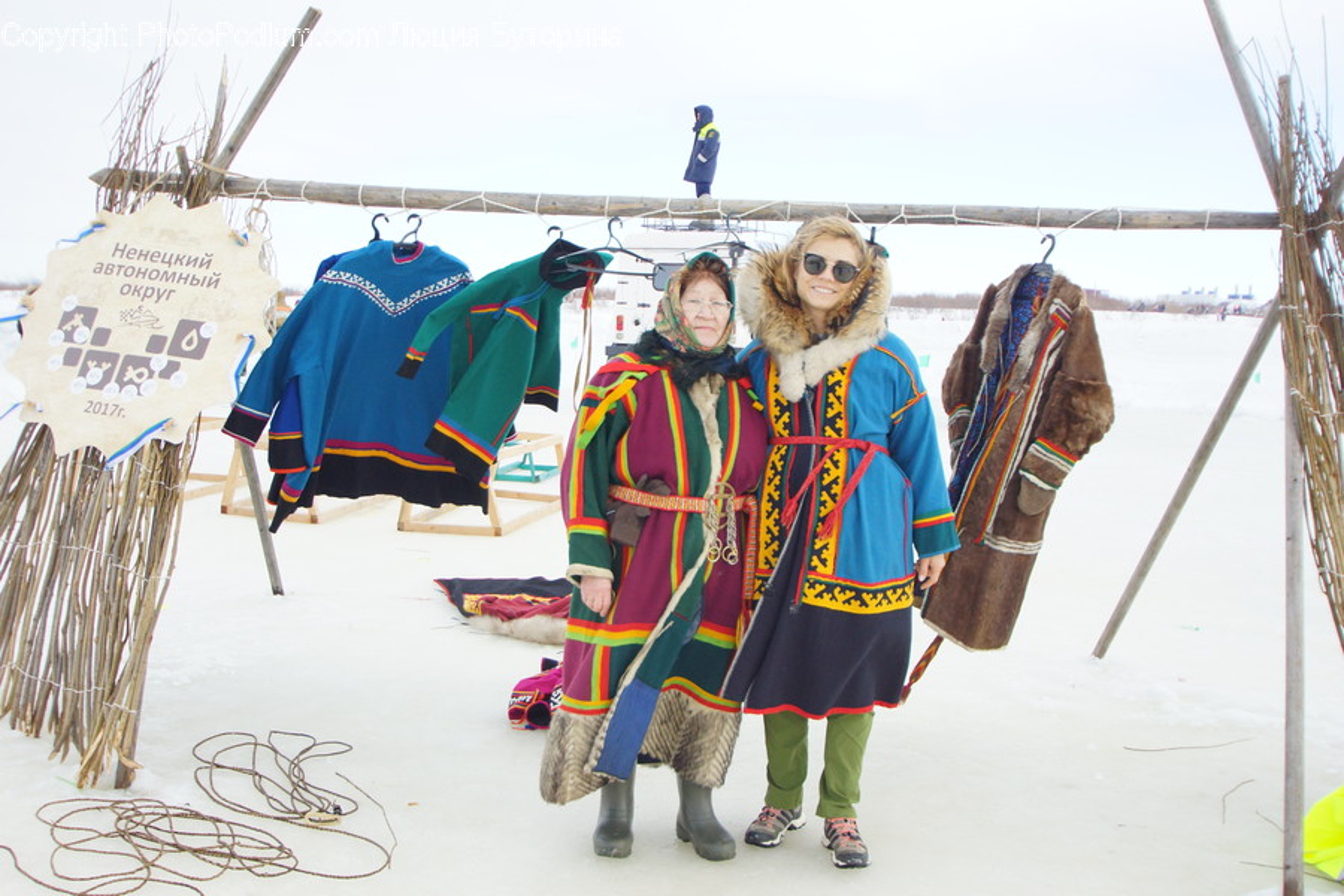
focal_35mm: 36
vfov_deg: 36.9
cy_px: 448
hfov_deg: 53.1
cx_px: 672
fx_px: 1344
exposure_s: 1/400
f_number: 4.5
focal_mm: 24
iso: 400
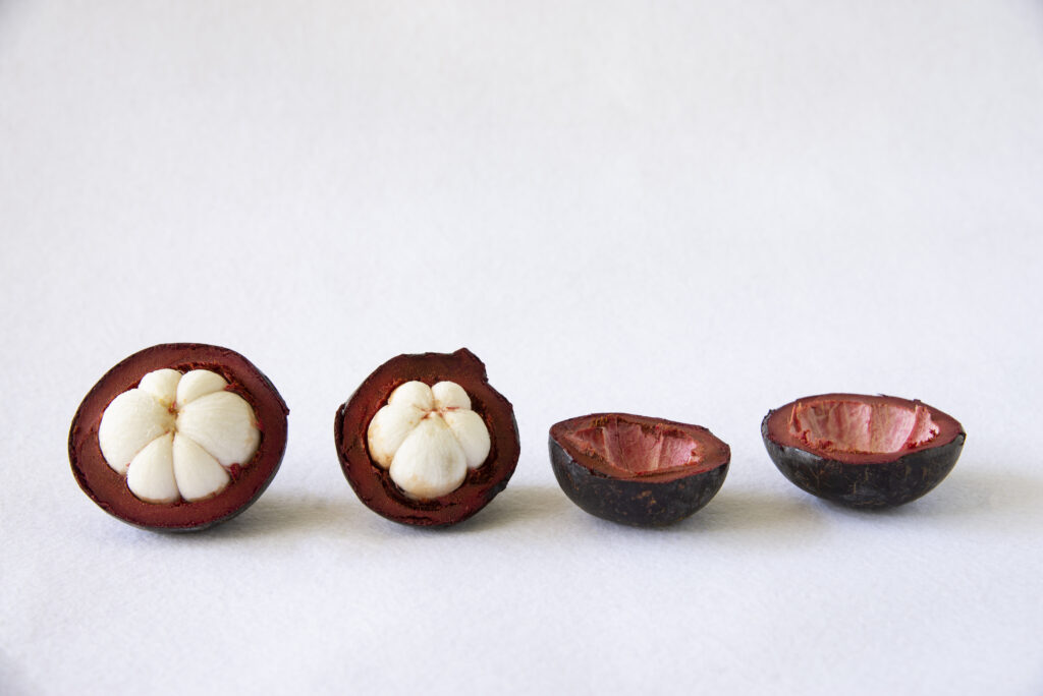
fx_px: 1797
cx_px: 522
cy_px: 348
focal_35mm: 62
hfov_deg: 32.4
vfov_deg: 21.9
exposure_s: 1/13
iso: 200
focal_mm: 62
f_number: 8
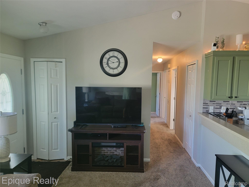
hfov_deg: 71.6
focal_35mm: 24
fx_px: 173
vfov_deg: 56.8
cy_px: 94
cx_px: 124
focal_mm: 6.7
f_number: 1.8
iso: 200
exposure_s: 1/60
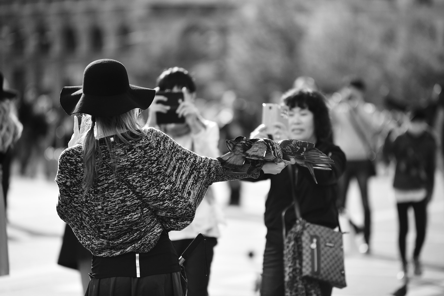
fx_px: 2465
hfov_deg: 10.3
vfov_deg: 6.9
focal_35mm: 200
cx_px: 222
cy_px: 148
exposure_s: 1/1250
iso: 640
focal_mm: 200
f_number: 2.8
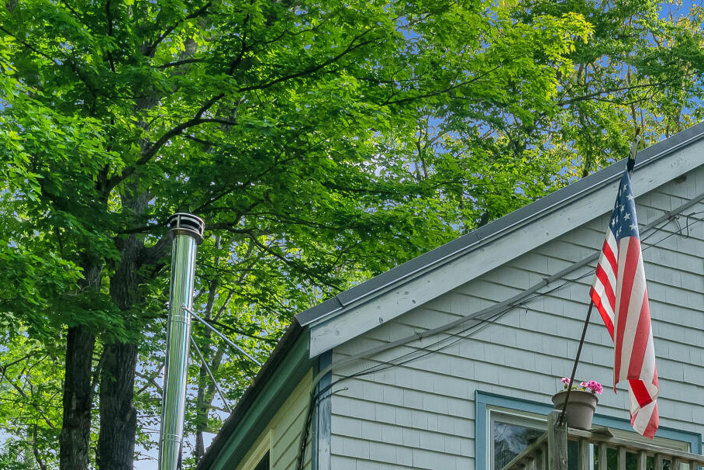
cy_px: 653
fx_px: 1487
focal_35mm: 76
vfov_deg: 16.7
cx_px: 681
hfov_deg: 25.5
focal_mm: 23
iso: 800
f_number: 8
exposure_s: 1/200
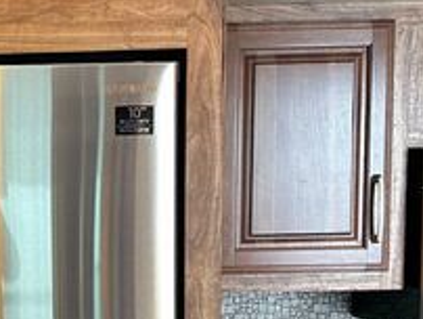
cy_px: 267
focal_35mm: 76
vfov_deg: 19.2
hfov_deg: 24.0
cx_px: -44
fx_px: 930
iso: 320
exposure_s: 1/60
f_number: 1.78
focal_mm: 6.86
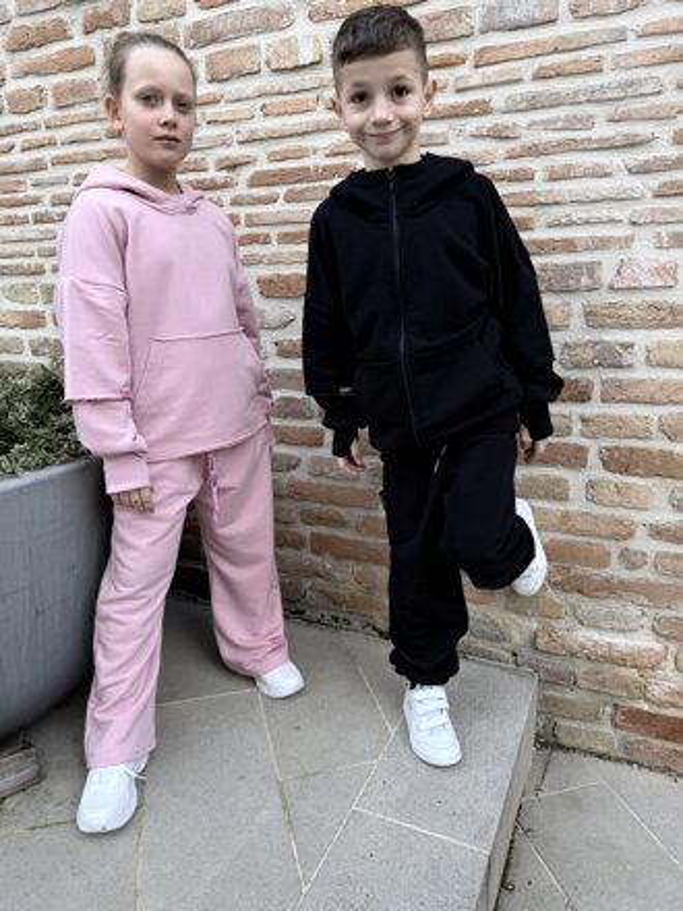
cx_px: 342
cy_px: 456
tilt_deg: -14.0
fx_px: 631
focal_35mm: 24
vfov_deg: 71.6
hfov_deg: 56.8
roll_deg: +0.3
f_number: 1.78
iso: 64
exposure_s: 1/192
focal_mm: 6.76
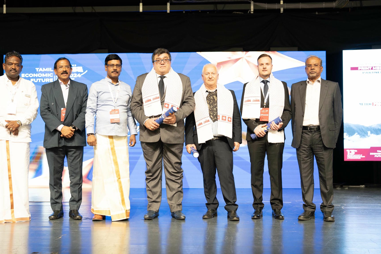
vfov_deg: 24.2
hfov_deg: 35.6
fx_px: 593
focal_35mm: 56
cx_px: 168
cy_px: 122
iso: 1000
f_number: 2
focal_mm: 50
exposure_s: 1/200
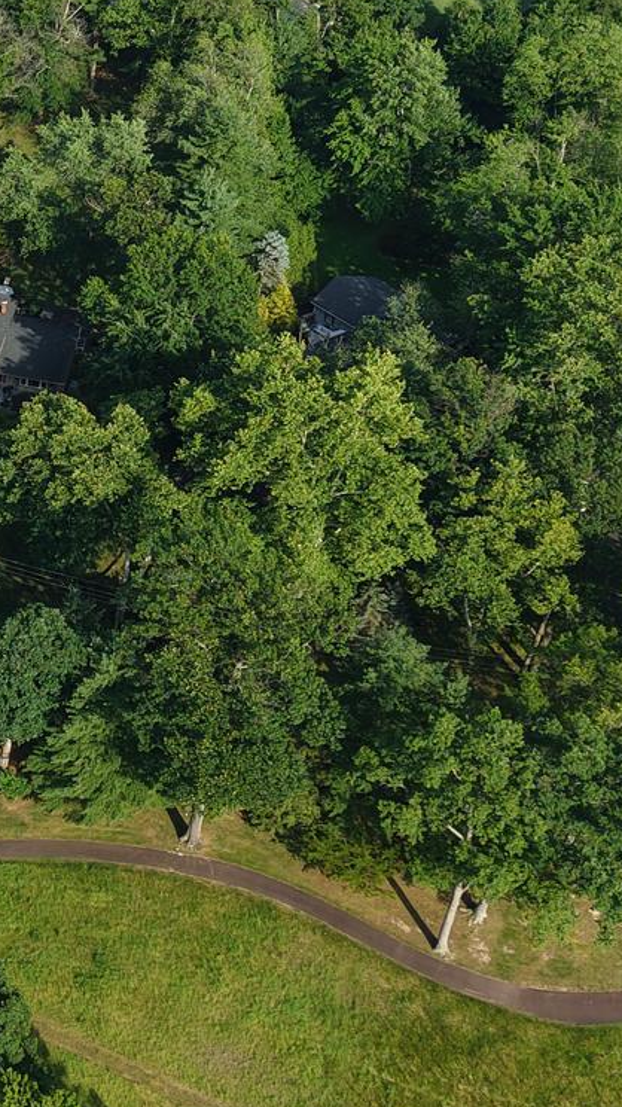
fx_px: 2113
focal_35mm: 72
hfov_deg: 15.3
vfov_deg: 29.1
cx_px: -342
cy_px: 339
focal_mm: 8.67
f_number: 1.8
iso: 100
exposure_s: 1/1600
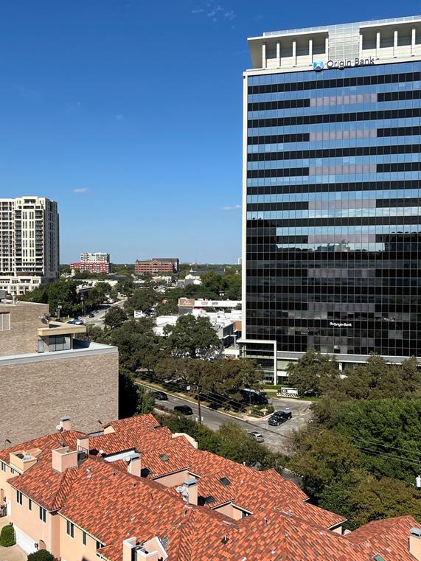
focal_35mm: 35
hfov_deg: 40.7
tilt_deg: -1.3
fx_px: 567
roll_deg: +0.1
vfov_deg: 52.6
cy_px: 280
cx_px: 189
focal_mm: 5.7
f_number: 1.5
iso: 50
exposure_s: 1/5587
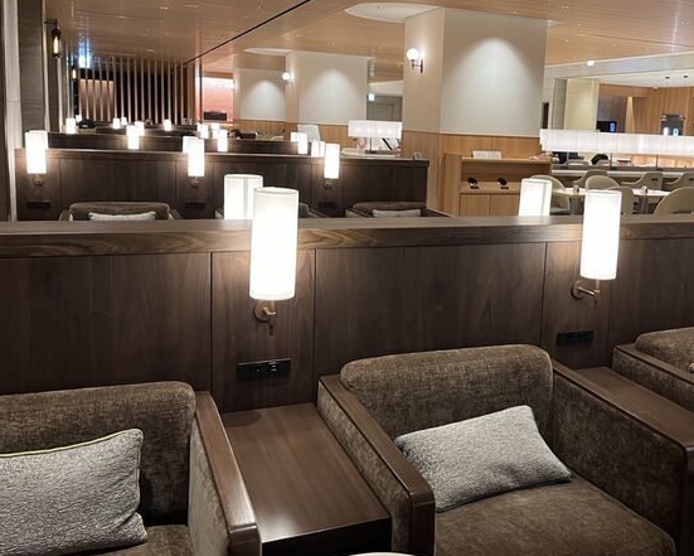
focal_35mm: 35
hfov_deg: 50.9
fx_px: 719
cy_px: 235
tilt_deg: -8.2
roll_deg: -2.3
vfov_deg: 42.1
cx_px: 442
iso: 200
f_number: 1.6
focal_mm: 5.1
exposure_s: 1/50
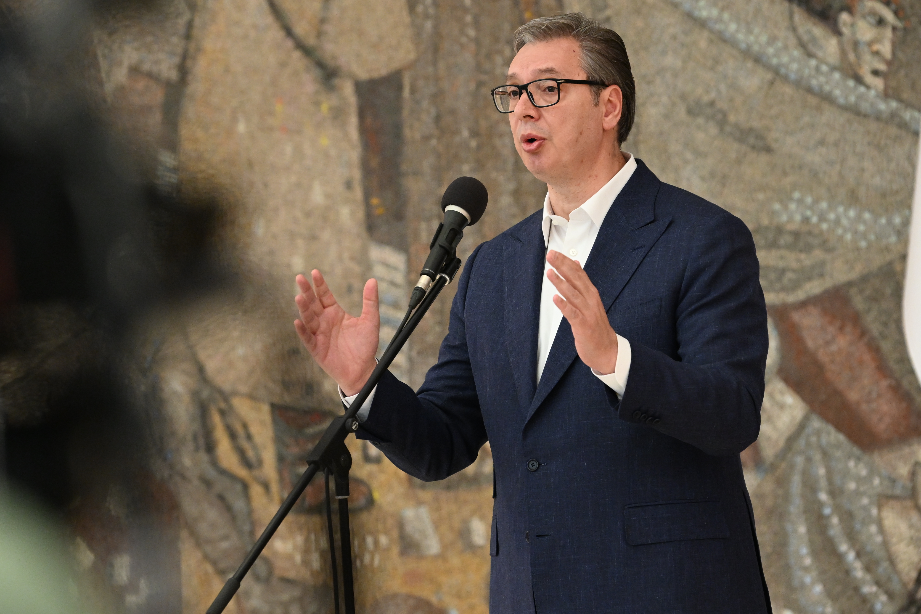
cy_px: 307
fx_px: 7674
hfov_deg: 6.9
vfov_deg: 4.6
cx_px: 460
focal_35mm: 300
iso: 3200
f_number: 4
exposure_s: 1/250
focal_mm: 200
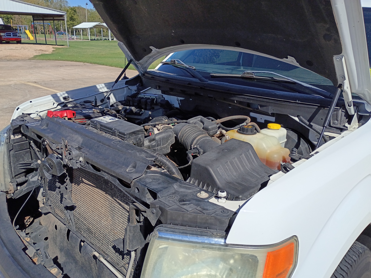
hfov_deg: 61.7
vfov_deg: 48.2
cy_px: 139
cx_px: 186
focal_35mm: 29
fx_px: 311
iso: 106
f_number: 1.8
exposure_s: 1/1730
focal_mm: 4.27
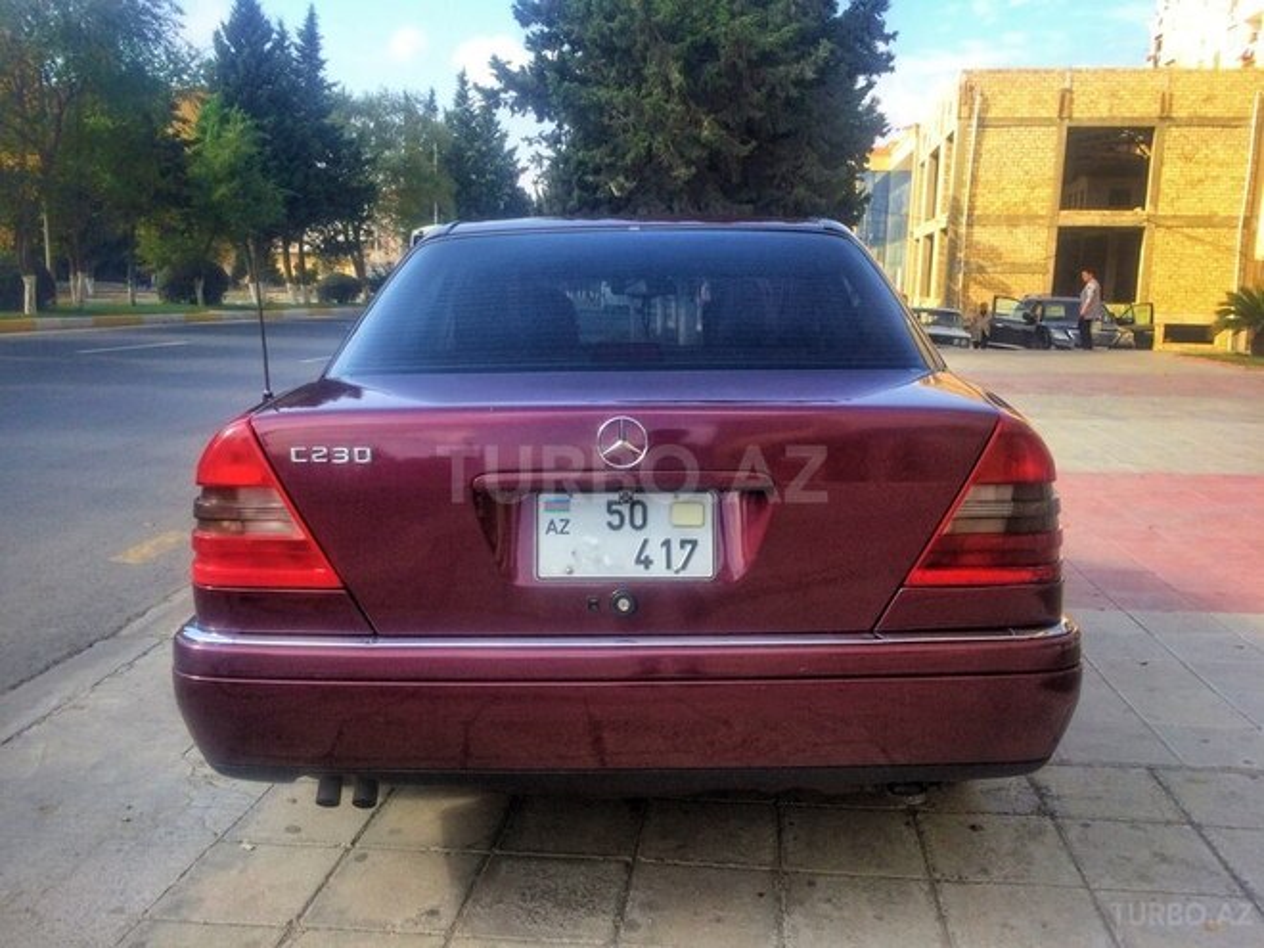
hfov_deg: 61.7
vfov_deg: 48.2
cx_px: 632
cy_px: 474
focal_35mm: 29
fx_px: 1059
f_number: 2.2
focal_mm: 4.15
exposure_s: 1/760
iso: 32
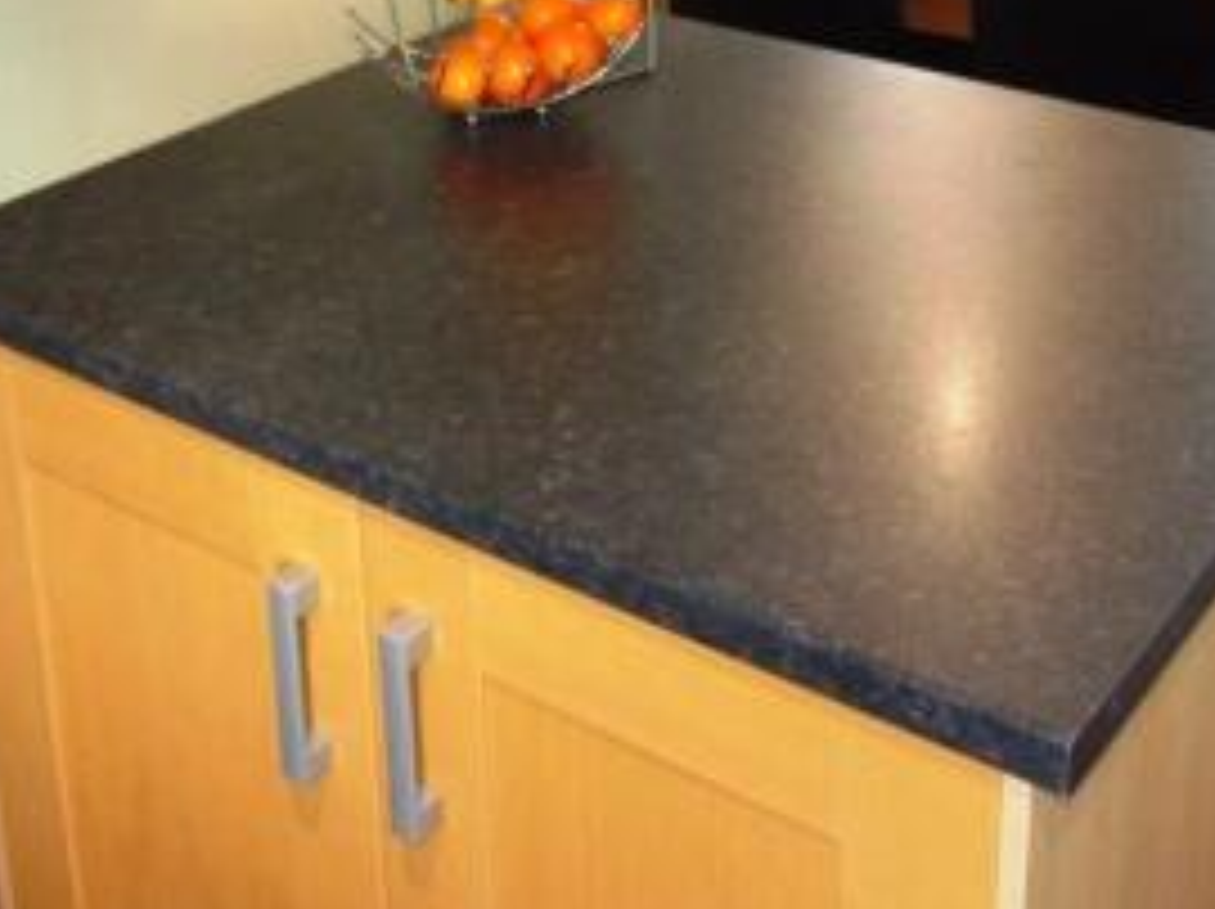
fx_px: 1894
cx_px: 695
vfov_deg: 25.8
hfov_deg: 35.5
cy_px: 34
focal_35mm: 54
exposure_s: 1/30
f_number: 3
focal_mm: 4.5
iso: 200
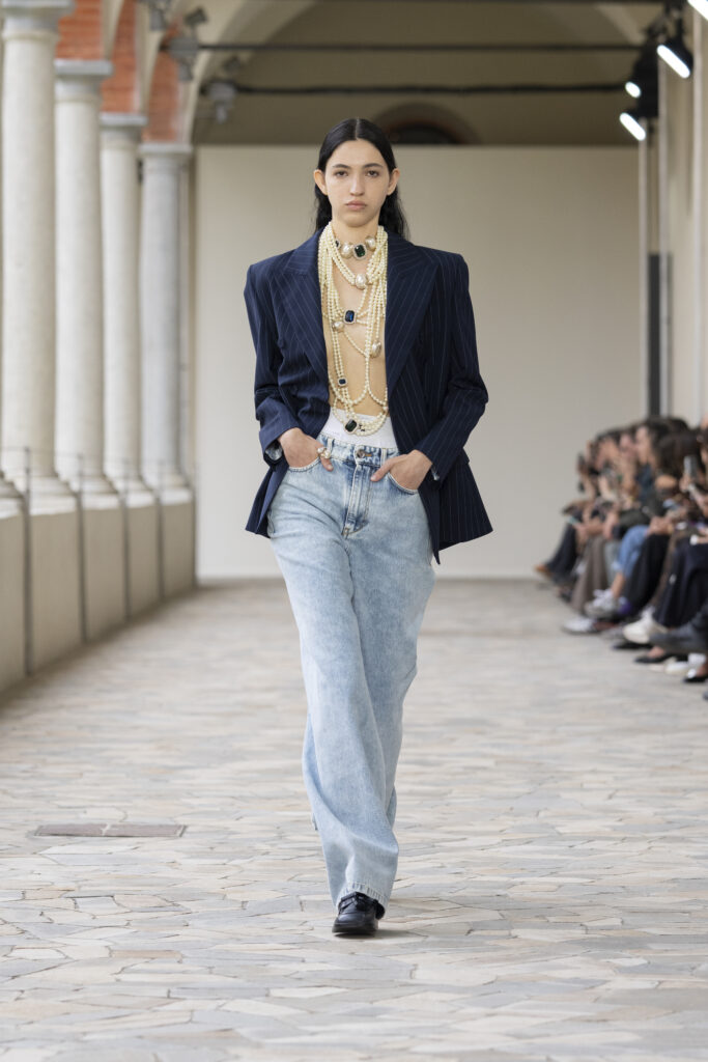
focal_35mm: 106
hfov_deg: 12.9
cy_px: 531
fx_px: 3126
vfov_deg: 19.3
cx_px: 354
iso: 800
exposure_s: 1/1000
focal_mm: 106
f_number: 4
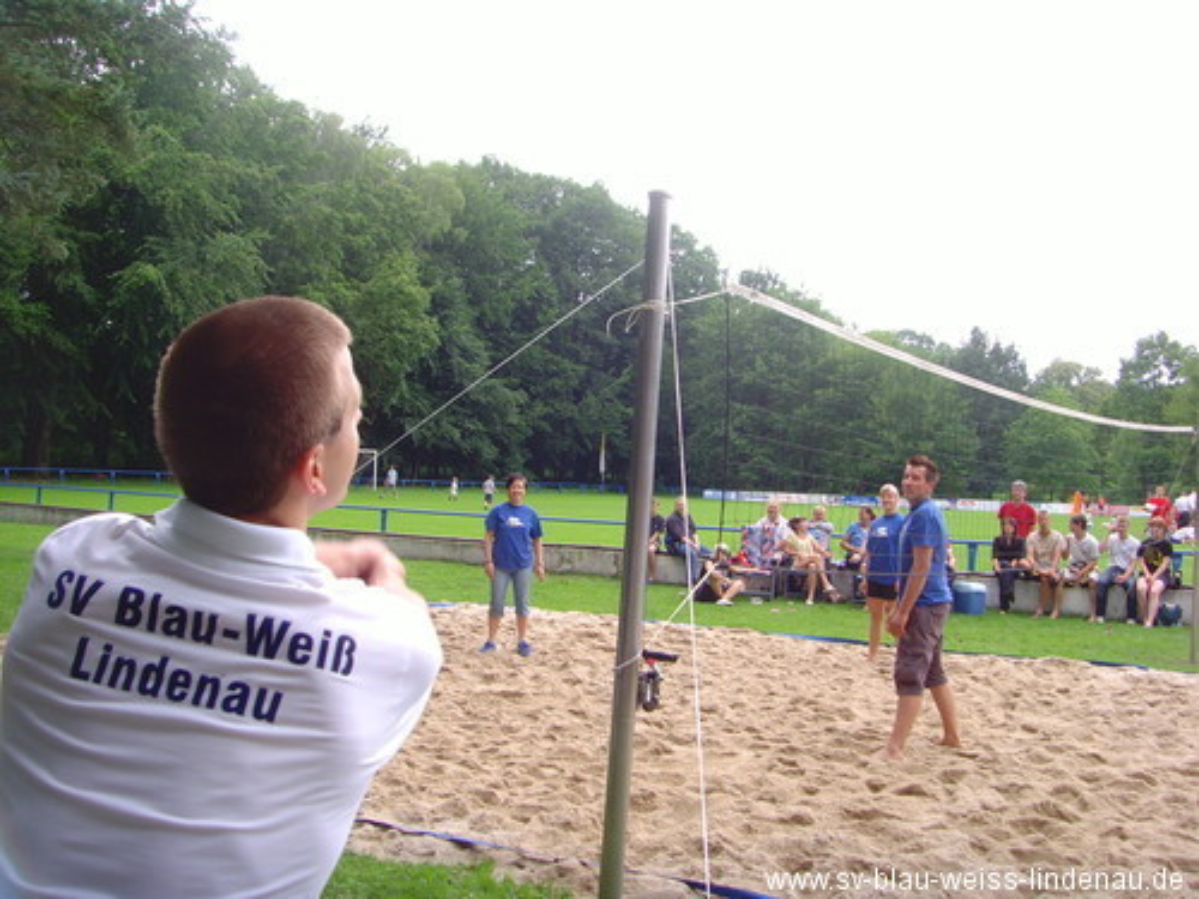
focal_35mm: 39
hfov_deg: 47.9
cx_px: 600
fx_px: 1351
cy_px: 450
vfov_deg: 36.8
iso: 80
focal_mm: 6.6
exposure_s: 1/125
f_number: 3.5
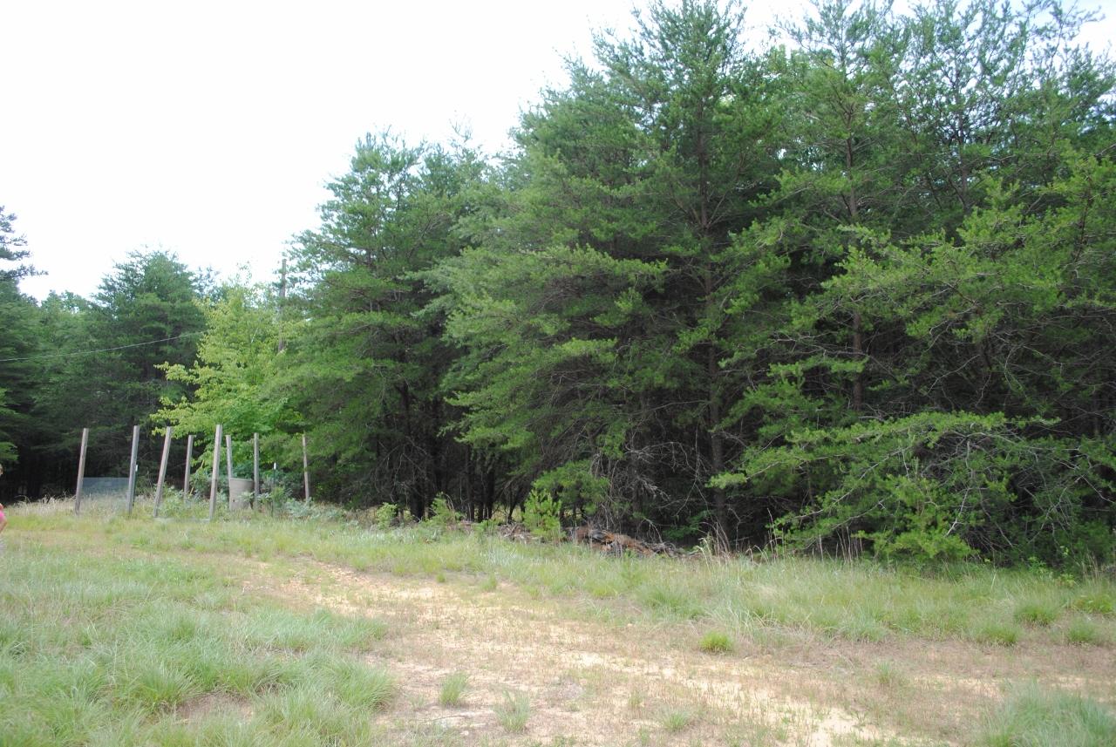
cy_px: 374
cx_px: 558
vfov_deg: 48.1
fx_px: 838
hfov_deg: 67.3
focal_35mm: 27
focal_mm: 18
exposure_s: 1/500
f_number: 3.5
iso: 200
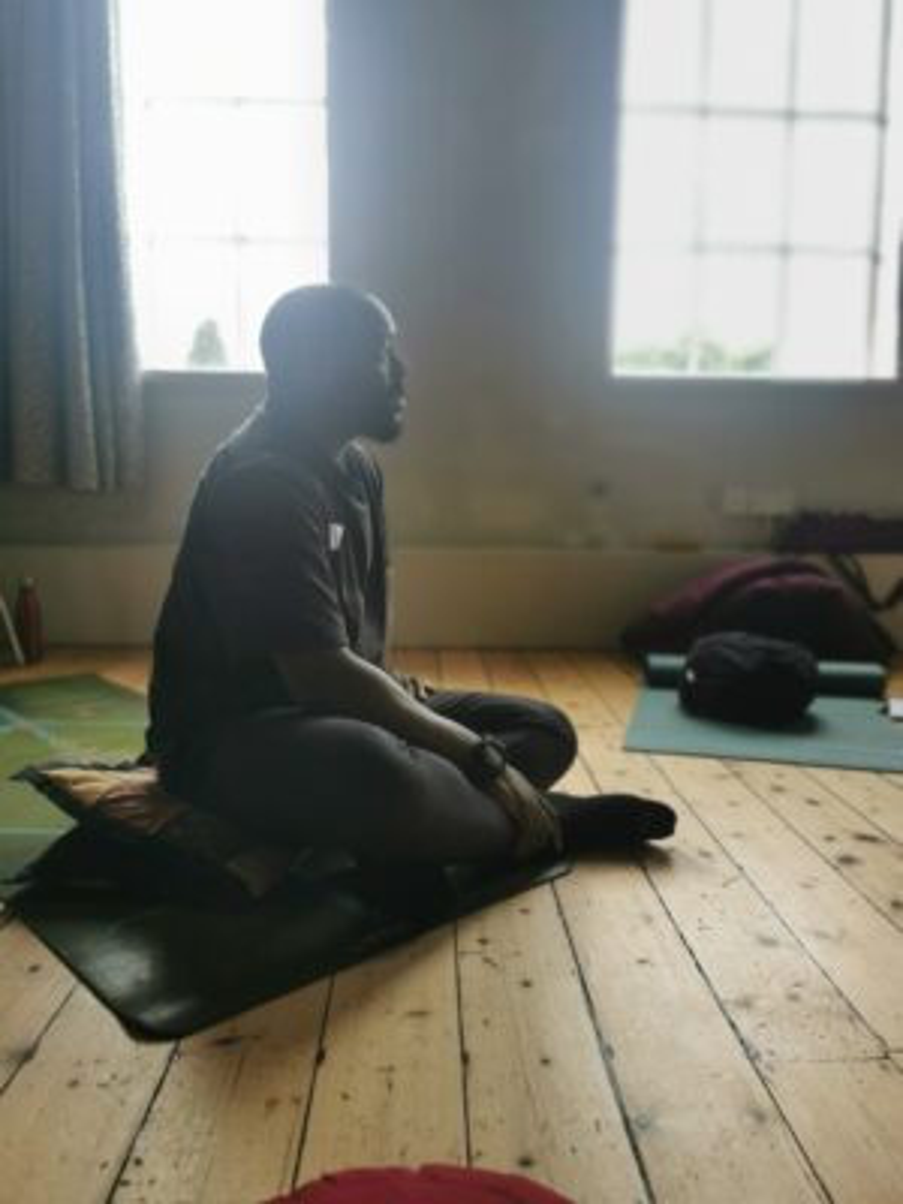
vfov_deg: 65.3
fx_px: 939
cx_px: 452
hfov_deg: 51.4
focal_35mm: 27
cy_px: 602
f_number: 1.6
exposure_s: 1/144
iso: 50
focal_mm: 5.56
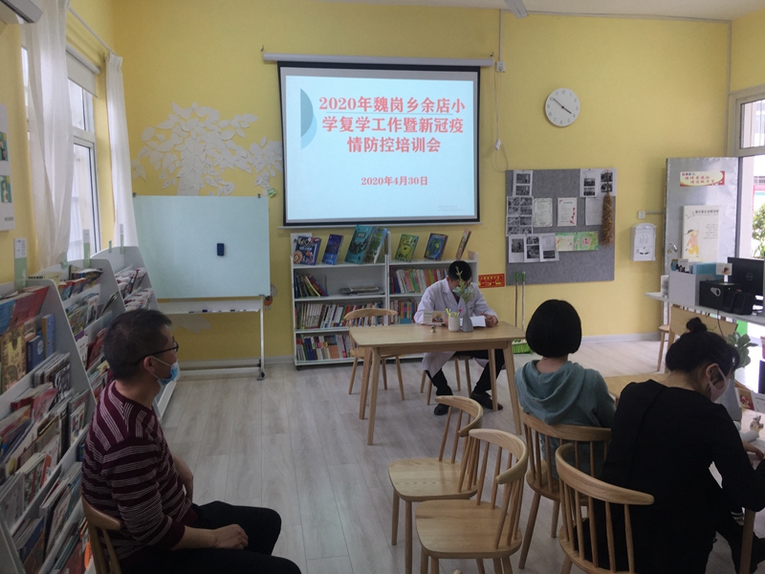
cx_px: 382
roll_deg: +0.0
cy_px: 287
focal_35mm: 29
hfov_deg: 61.7
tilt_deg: -6.0
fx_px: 641
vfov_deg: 48.2
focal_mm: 4.15
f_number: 2.2
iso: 32
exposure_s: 1/50
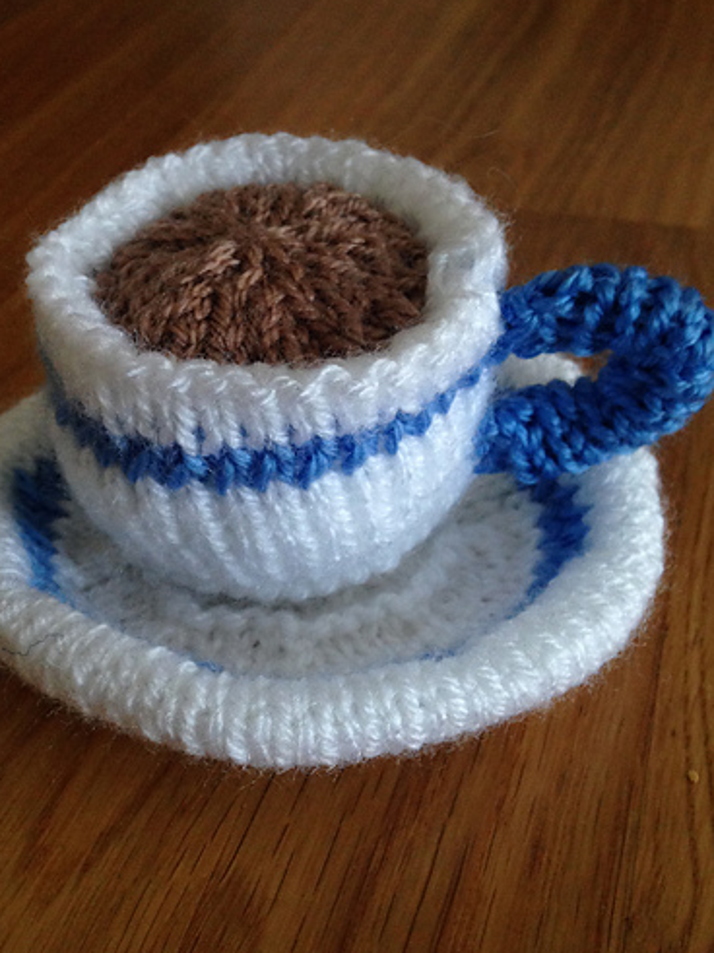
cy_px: 501
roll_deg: +2.7
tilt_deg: -38.6
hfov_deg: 33.5
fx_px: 1183
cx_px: 285
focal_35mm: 43
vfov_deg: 43.8
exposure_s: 1/20
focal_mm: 4.12
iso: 200
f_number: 2.4
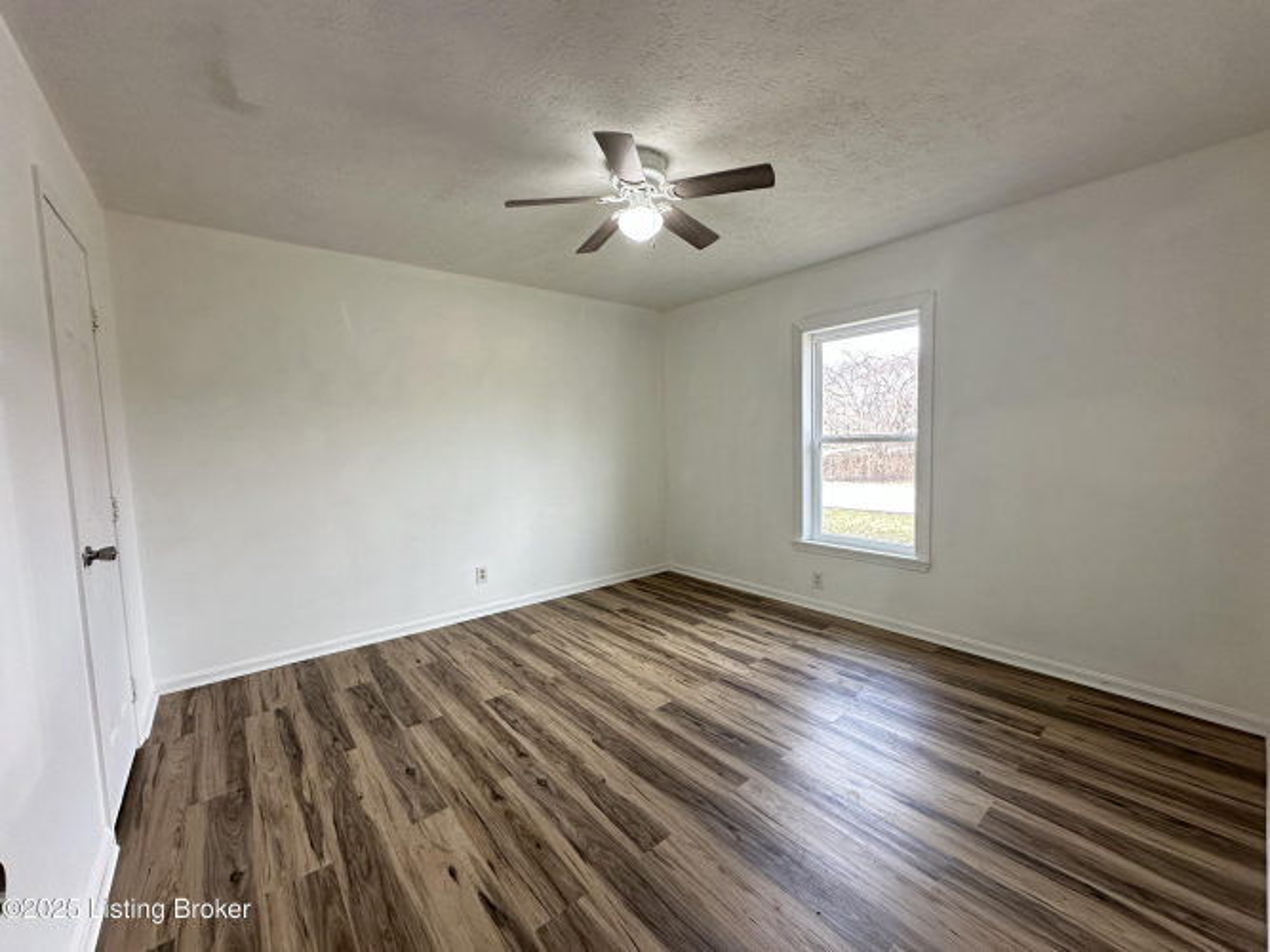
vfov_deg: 85.7
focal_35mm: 14
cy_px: 476
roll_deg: +1.6
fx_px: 514
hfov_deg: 102.1
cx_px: 635
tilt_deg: -4.3
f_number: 2.2
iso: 160
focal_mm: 2.22
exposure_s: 1/120
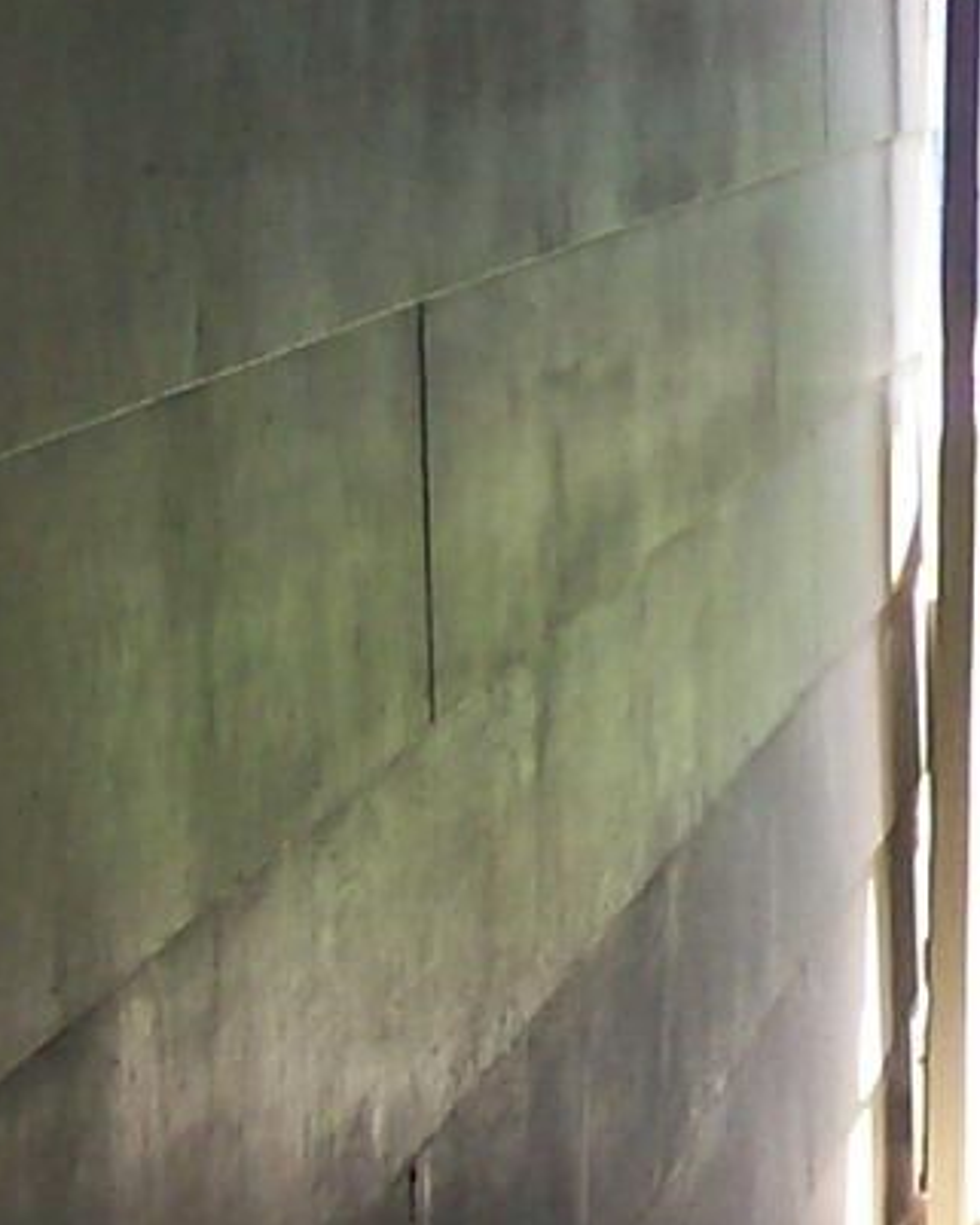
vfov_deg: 9.6
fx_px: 7321
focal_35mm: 202
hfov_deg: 7.6
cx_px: 1093
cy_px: 669
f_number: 2.7
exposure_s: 1/100
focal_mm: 6
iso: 80
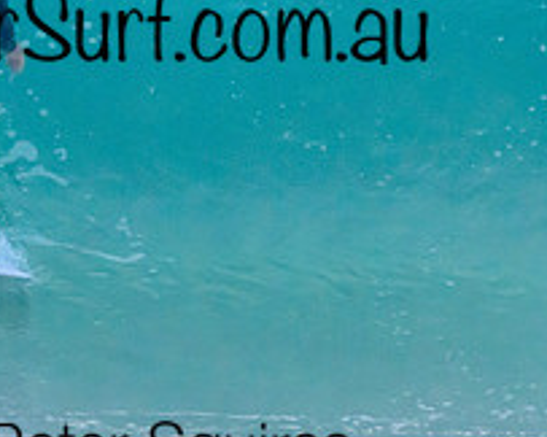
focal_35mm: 2146
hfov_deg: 0.9
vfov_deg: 0.7
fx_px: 34708
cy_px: -1
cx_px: 143
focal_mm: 800
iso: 4000
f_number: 11
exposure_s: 1/2000
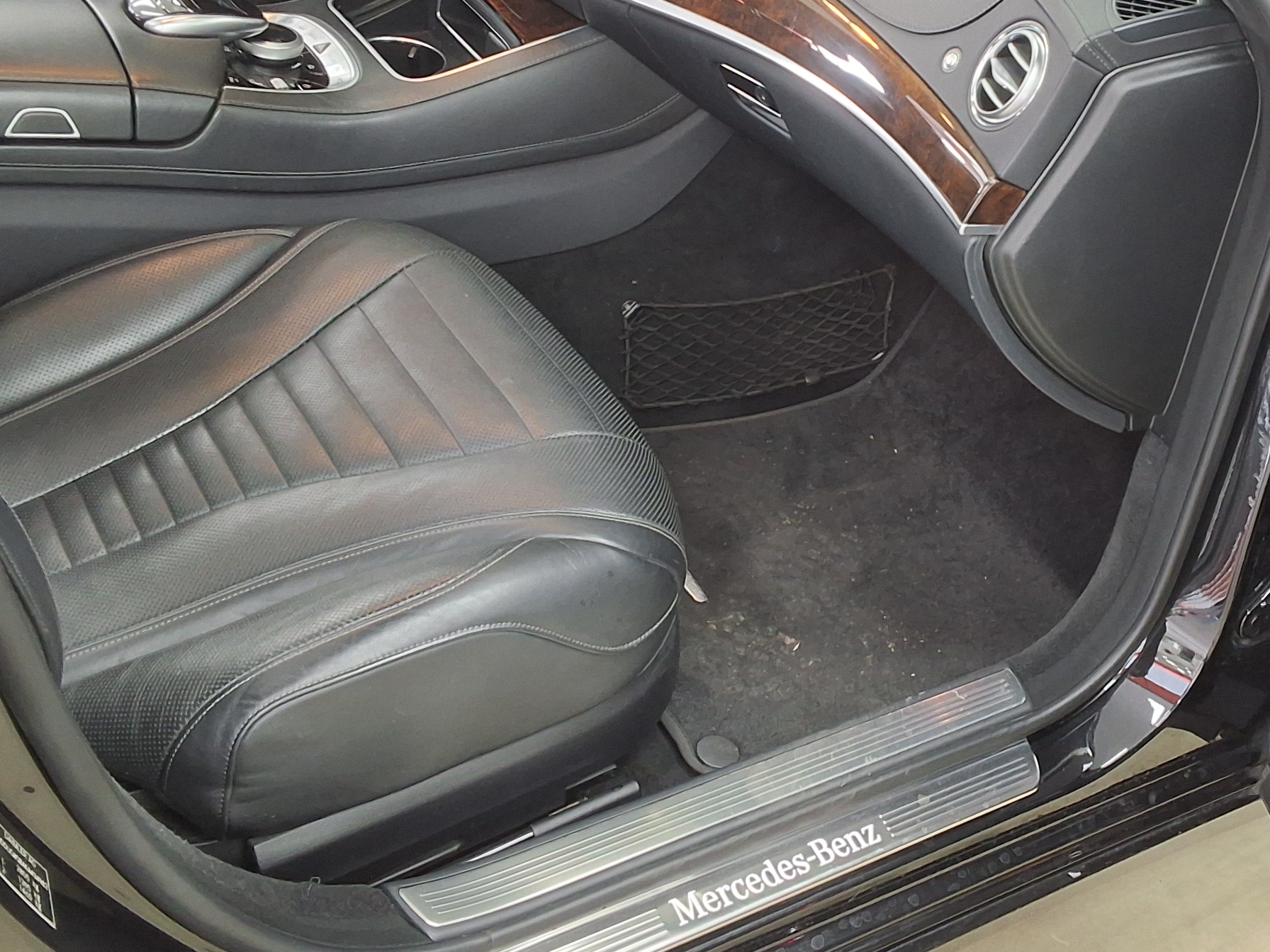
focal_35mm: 51
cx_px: 927
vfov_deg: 28.4
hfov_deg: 36.7
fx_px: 1871
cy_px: 310
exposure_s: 1/40
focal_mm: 2.91
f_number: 1.9
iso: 125
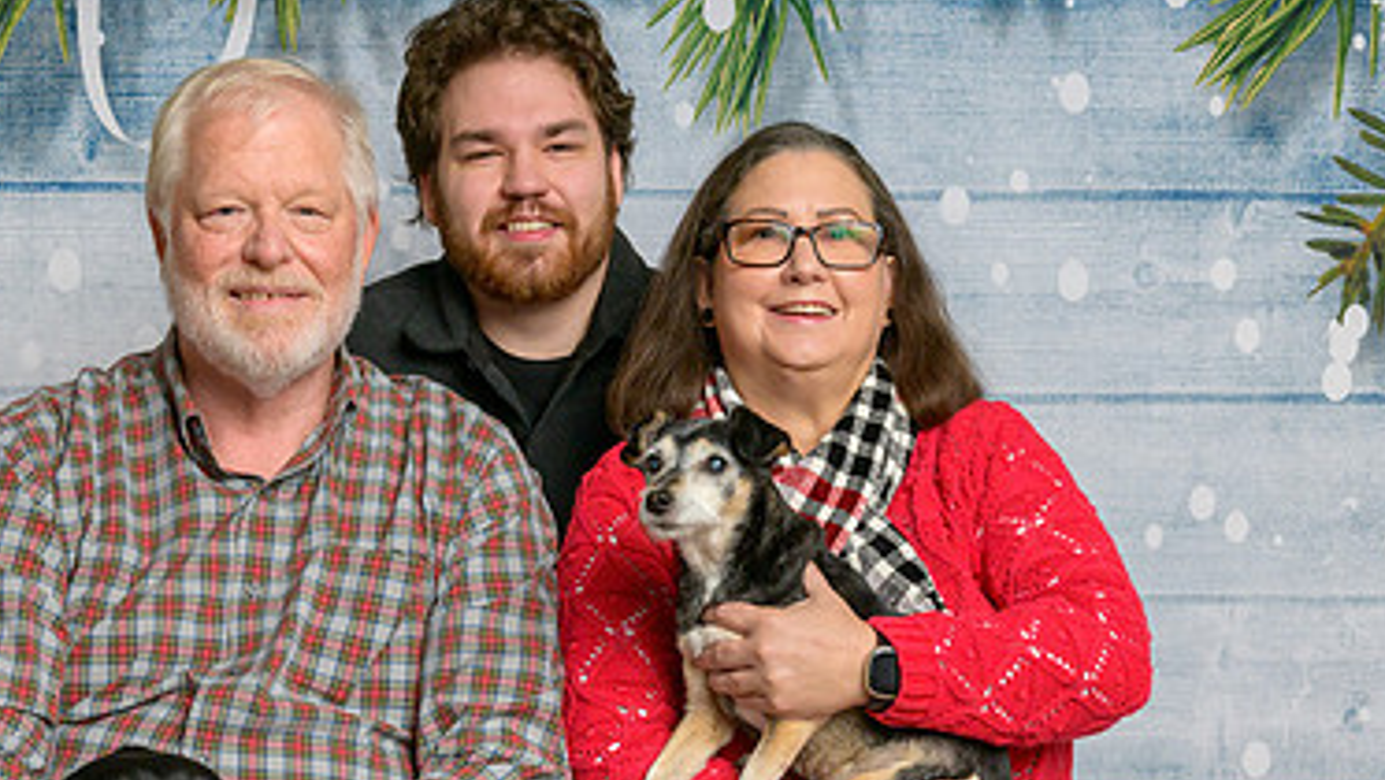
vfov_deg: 16.2
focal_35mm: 74
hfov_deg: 28.6
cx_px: 674
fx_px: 2718
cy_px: 647
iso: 400
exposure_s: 1/125
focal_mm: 38
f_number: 10
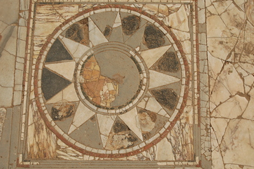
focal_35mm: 45
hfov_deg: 44.0
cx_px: 130
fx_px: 314
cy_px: 82
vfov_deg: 30.1
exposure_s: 1/1000
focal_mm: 25
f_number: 9
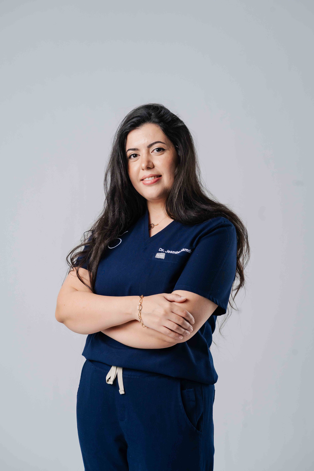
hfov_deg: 16.1
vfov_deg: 23.9
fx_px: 1112
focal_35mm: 85
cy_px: 236
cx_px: 157
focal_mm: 85
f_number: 6.3
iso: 1000
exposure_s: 1/250
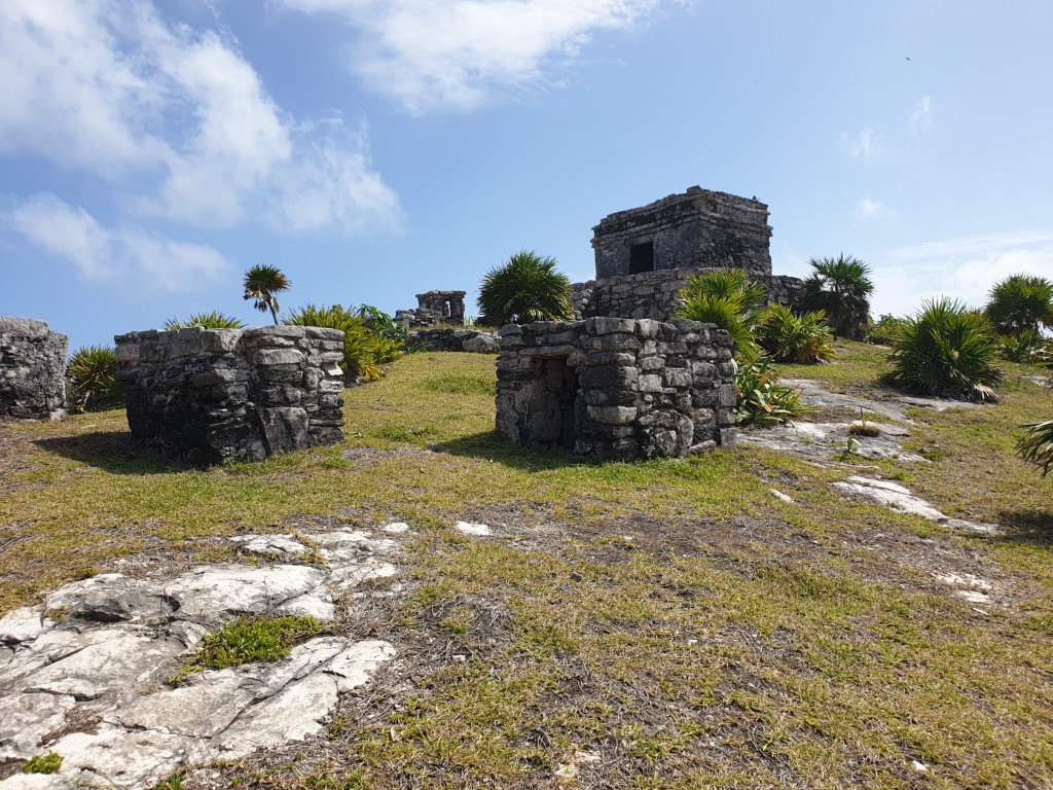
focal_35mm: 26
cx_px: 526
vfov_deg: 53.1
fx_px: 791
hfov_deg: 67.3
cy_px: 395
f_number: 2.4
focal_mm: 4.3
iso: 50
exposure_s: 1/1866
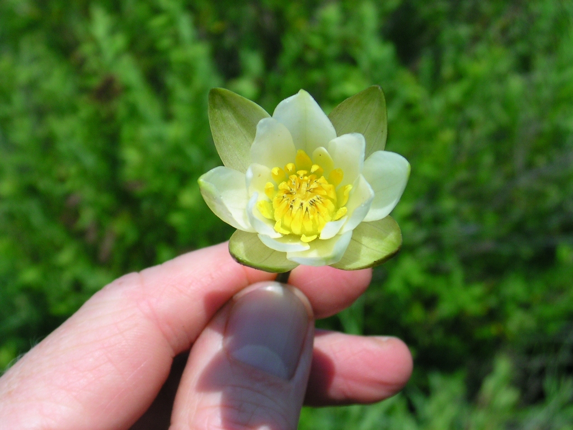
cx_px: 286
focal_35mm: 64
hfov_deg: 30.3
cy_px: 215
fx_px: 1059
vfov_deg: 22.9
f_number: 3.5
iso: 100
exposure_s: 1/938
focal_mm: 9.7
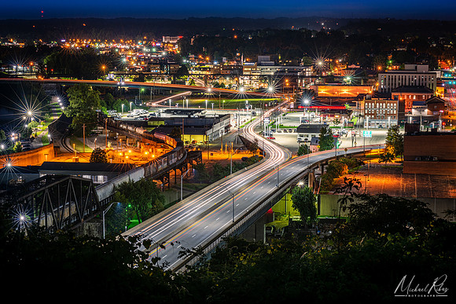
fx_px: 1014
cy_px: 152
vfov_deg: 17.1
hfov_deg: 25.4
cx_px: 228
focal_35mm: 80
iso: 64
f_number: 16
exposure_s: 30
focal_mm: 80
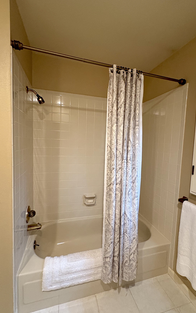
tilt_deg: -3.6
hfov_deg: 67.9
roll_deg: -2.0
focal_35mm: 17
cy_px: 154
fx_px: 145
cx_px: 105
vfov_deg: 94.4
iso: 400
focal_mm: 2.22
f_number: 2.2
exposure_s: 1/60
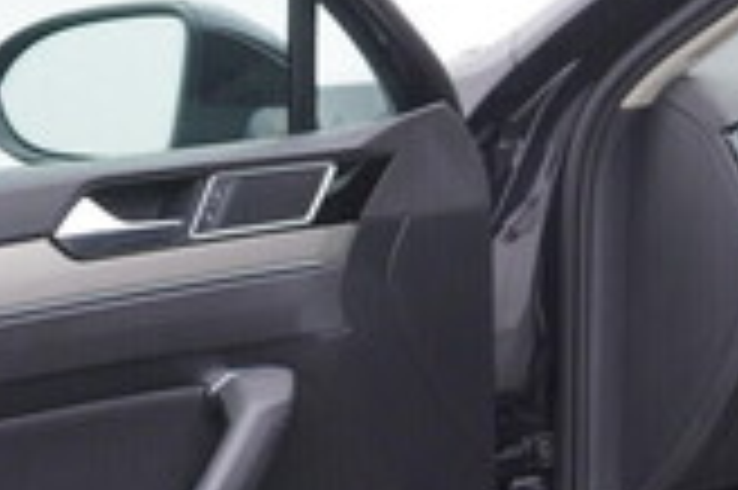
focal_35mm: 121
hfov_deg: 16.9
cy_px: 326
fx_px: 2478
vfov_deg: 11.3
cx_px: 531
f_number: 3.2
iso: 125
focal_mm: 24
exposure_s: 1/50
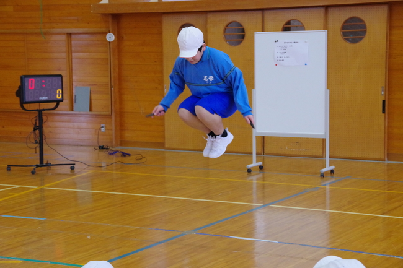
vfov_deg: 17.3
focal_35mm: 79
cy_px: 134
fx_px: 884
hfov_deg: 25.7
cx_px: 202
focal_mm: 53
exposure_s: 1/250
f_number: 7.1
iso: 6400
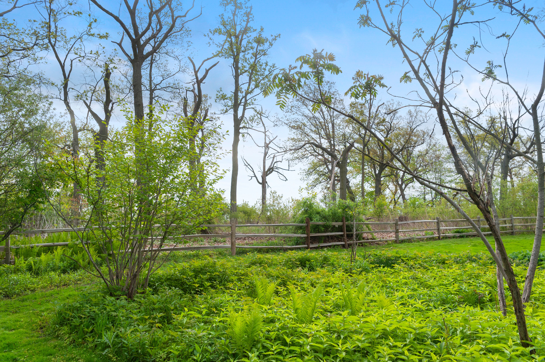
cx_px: 272
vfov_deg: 53.1
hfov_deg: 73.8
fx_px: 363
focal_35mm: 24
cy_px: 181
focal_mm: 24
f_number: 8
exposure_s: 1/500
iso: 400
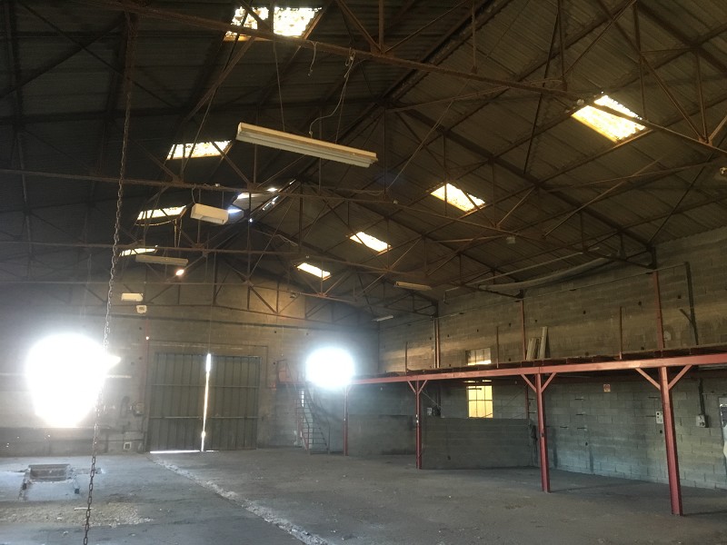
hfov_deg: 61.7
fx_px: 609
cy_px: 272
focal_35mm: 29
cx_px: 364
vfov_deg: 48.2
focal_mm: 4.15
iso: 200
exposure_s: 1/17
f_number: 2.2
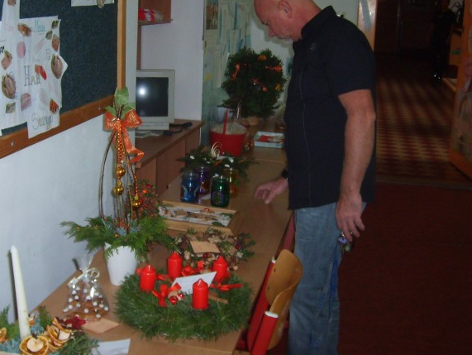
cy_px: 173
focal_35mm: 49
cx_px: 176
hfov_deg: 38.6
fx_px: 669
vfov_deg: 29.7
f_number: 2.8
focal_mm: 5.8
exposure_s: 1/45
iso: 100
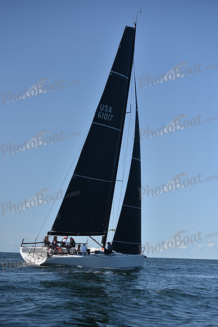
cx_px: 109
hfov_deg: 19.5
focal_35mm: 70
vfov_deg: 28.8
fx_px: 635
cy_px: 164
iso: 250
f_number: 3.5
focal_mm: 70
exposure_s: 1/8000
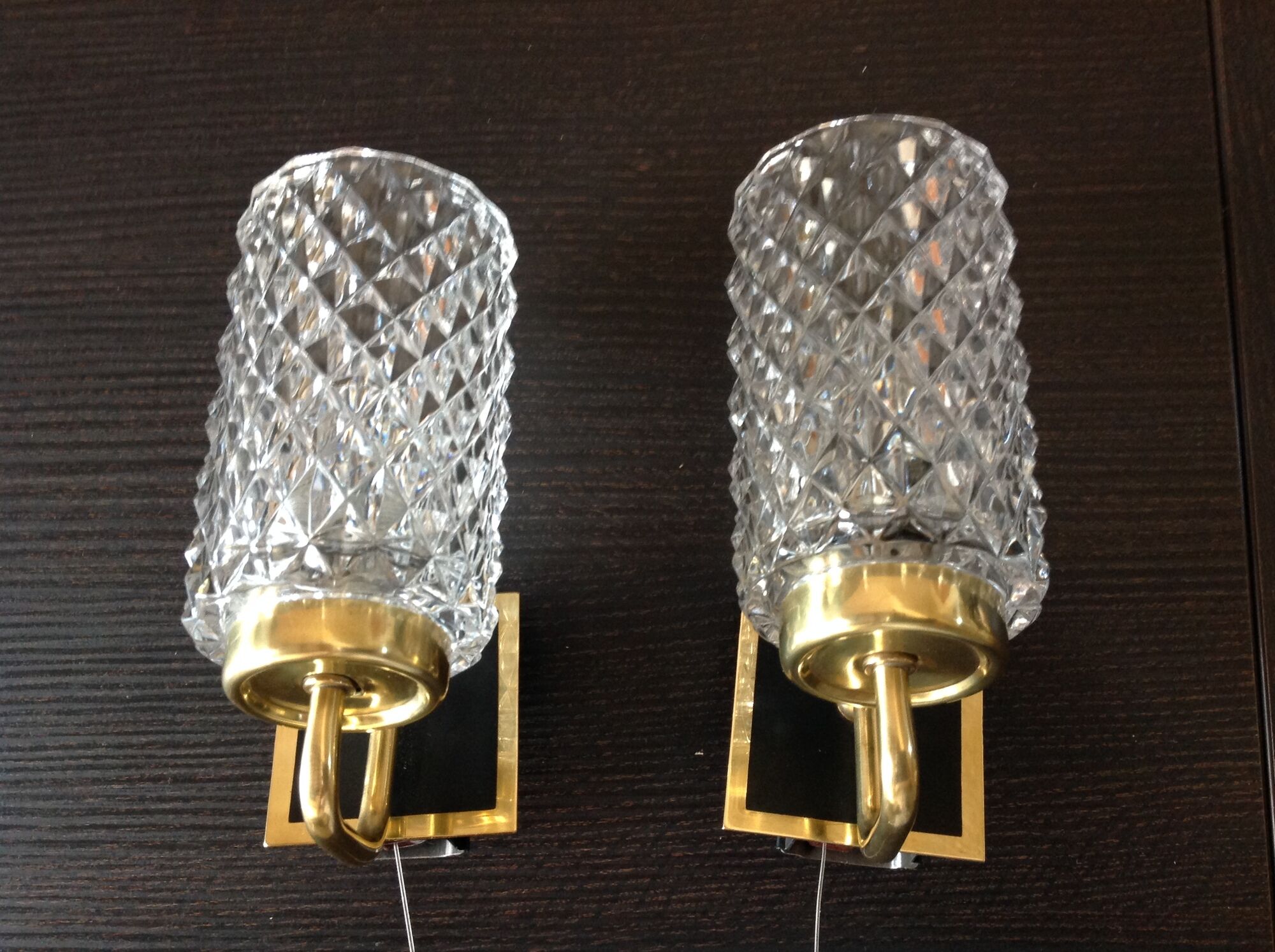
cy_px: 476
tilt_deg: -84.3
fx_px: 1287
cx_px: 638
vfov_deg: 40.6
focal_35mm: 35
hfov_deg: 52.7
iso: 160
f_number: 2.4
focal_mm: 4.28
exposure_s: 1/15
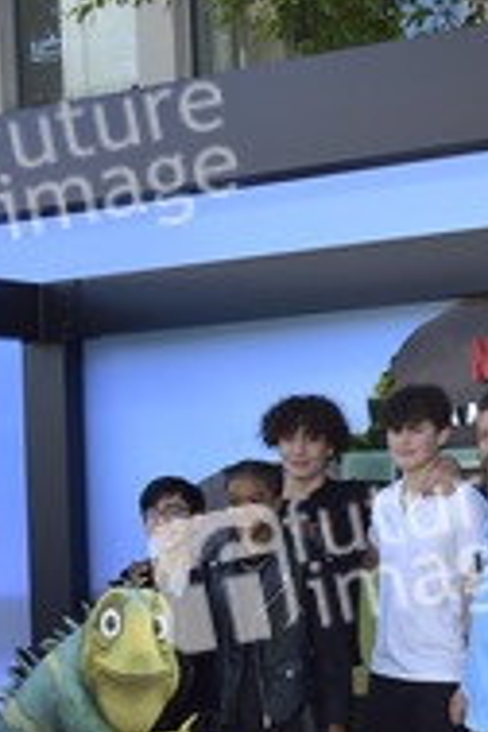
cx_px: 463
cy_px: 755
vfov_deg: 26.4
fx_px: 1464
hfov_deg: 18.5
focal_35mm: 72
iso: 125
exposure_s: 1/250
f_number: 7.1
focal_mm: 34
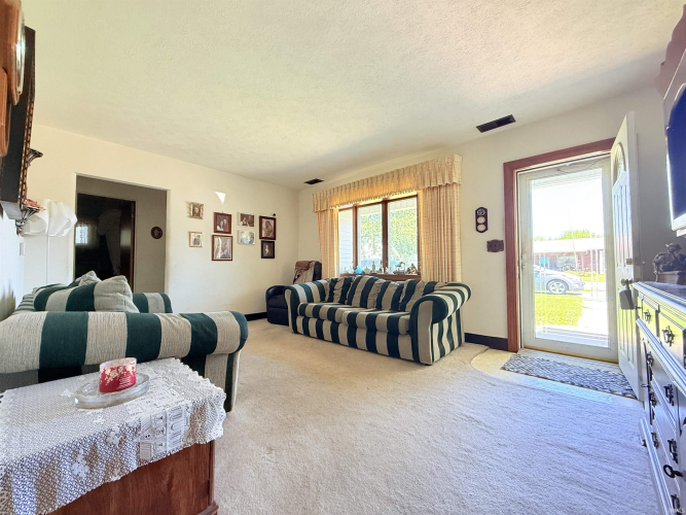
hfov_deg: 102.1
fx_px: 277
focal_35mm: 14
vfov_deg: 85.7
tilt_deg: +2.7
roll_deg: +1.3
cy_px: 258
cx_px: 343
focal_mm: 2.22
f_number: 2.2
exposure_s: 1/69
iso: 320
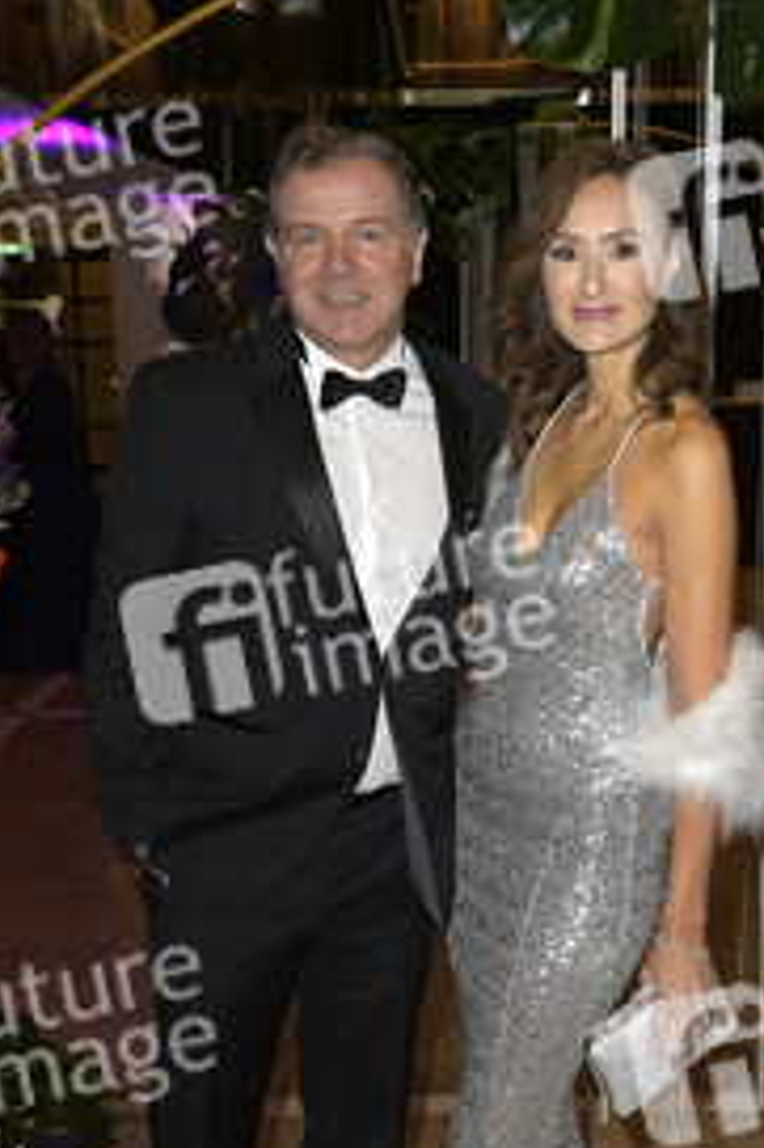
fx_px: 1689
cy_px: 836
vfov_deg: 36.8
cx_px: 460
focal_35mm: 53
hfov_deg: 25.4
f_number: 5.6
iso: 2500
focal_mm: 36
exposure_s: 1/200
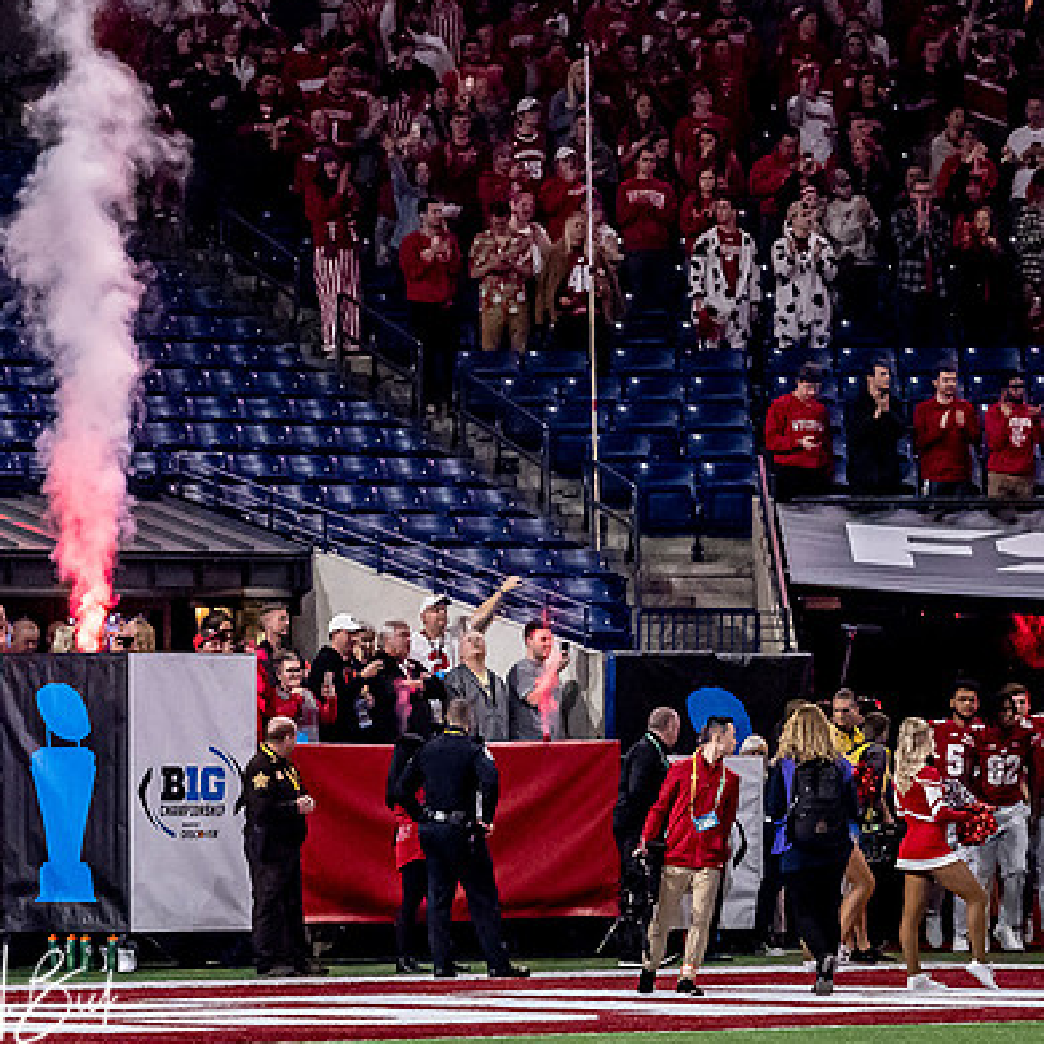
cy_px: 682
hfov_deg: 5.3
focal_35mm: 329
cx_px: 293
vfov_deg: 5.3
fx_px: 11226
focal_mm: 95
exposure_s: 1/1000
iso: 5000
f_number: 2.8
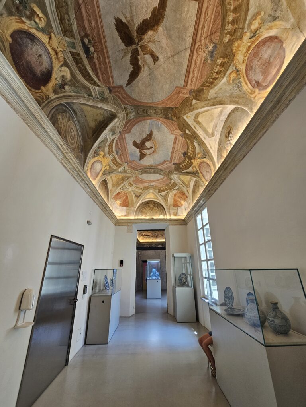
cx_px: 153
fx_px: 153
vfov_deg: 106.2
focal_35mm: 13
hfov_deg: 89.9
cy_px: 204
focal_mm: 2.2
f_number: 2.2
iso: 80
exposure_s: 1/50
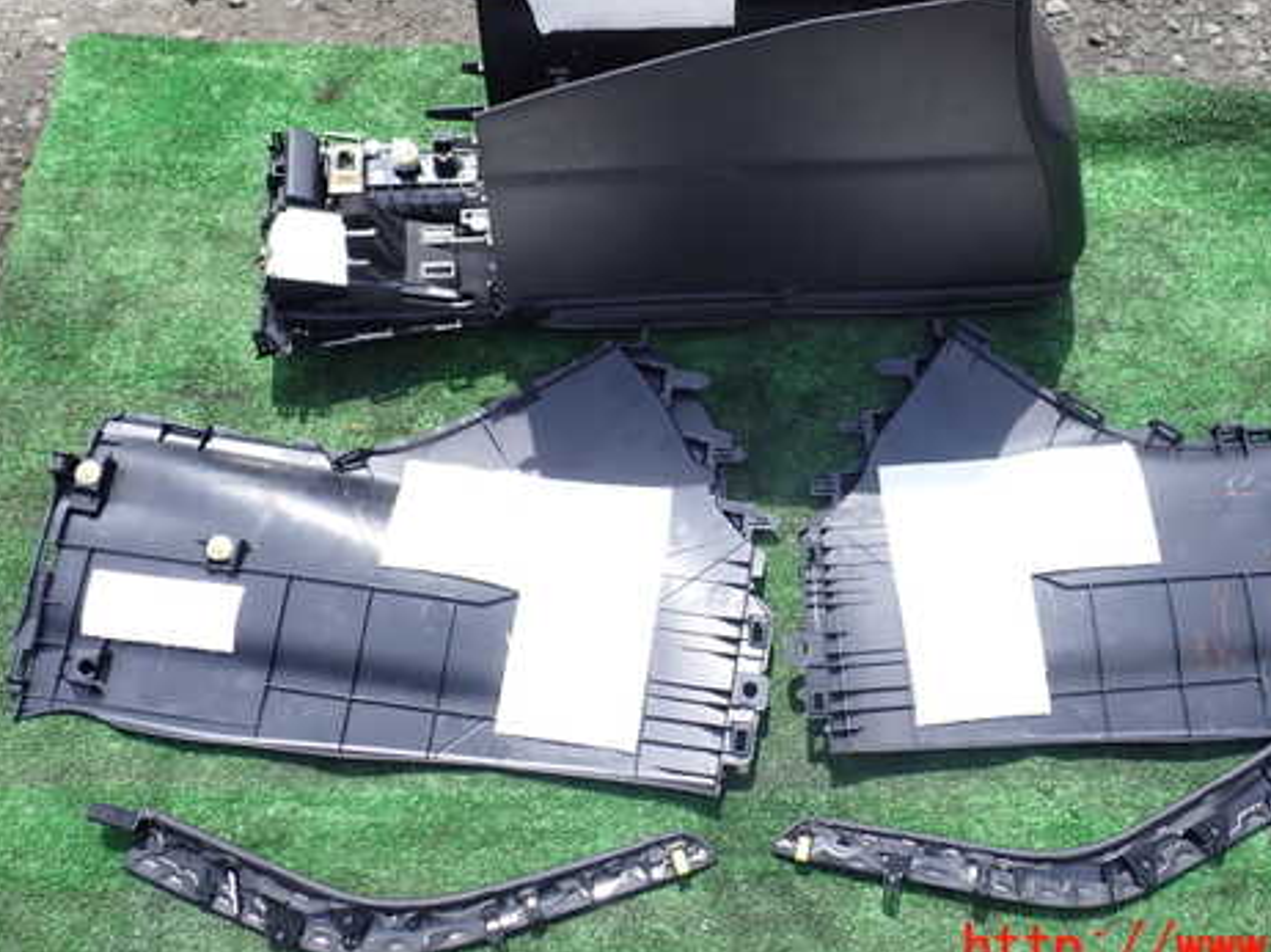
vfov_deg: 36.6
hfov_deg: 47.6
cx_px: 759
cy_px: 366
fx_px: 1431
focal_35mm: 39
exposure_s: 1/500
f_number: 3.2
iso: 100
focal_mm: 5.4
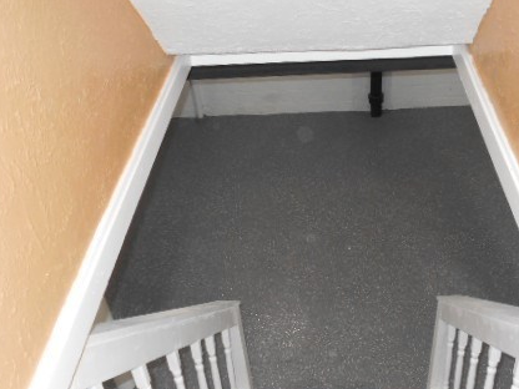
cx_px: 322
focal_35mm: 40
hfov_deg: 46.4
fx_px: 600
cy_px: 288
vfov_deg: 35.2
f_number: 3.2
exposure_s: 1/25
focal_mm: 4.6
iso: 200
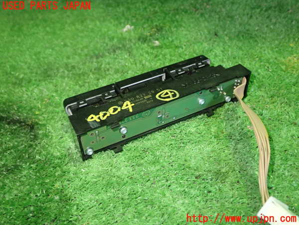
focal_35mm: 38
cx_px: 150
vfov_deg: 37.7
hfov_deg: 49.0
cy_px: 112
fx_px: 328
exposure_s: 1/40
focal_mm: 6.83
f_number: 2.7
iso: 640
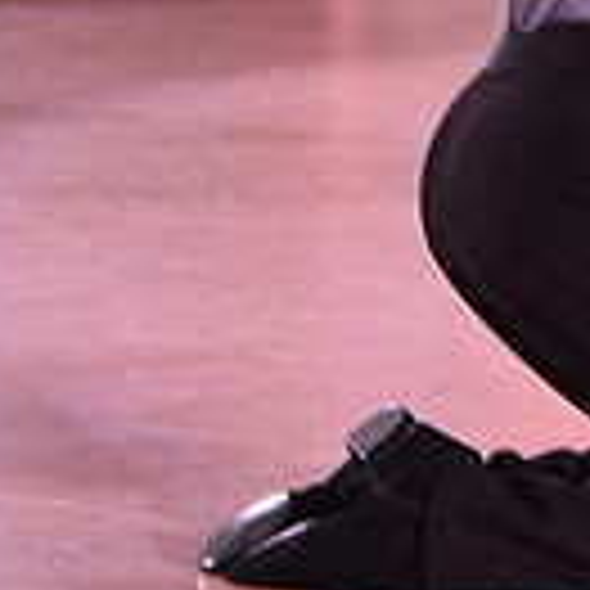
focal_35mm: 696
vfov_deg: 2.5
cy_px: -572
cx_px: 601
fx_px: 13421
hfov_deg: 2.5
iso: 2500
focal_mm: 185
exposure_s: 1/320
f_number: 5.6
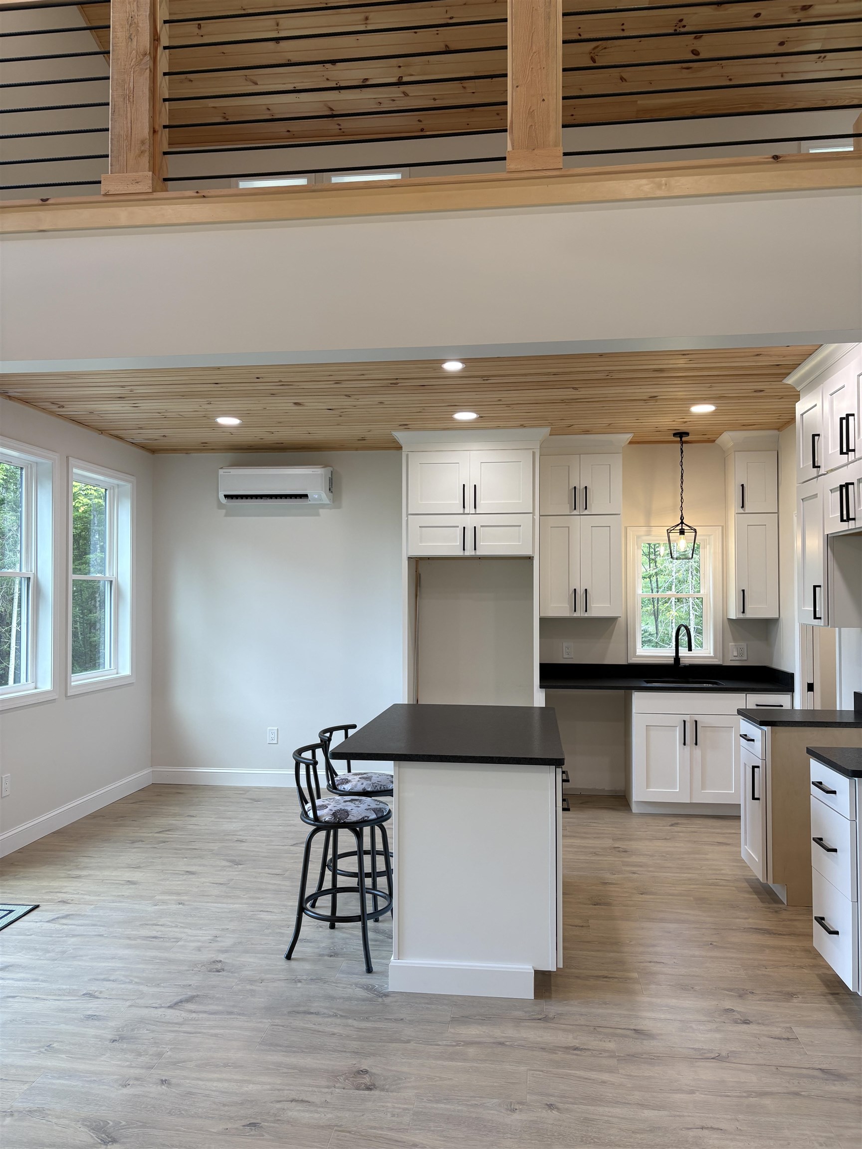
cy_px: 574
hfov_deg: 53.1
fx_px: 863
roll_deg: +0.2
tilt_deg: +1.3
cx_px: 431
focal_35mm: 26
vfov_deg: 67.3
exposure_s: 1/120
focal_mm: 5.96
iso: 80
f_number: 1.6
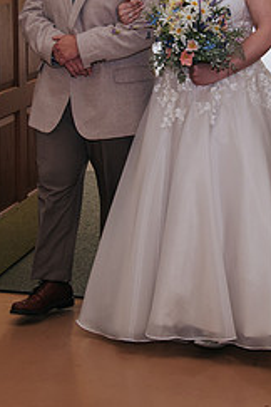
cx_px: 178
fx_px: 1197
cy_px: 40
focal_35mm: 106
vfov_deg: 18.9
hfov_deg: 12.9
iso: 640
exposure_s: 1/200
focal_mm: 38
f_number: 4
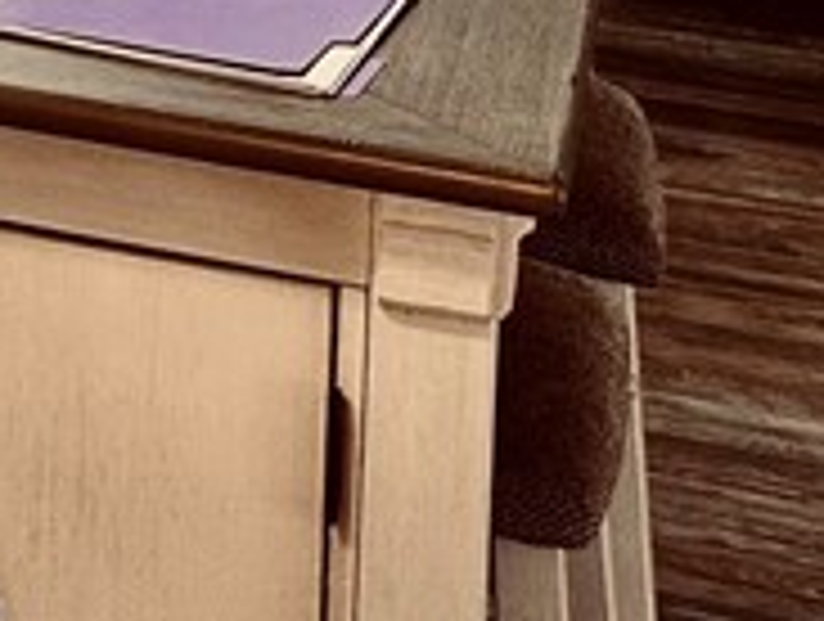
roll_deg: -1.4
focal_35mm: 134
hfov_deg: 13.1
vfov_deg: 9.7
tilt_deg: +0.1
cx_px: -734
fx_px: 3196
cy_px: -891
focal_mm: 6.86
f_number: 1.78
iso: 200
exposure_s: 1/60
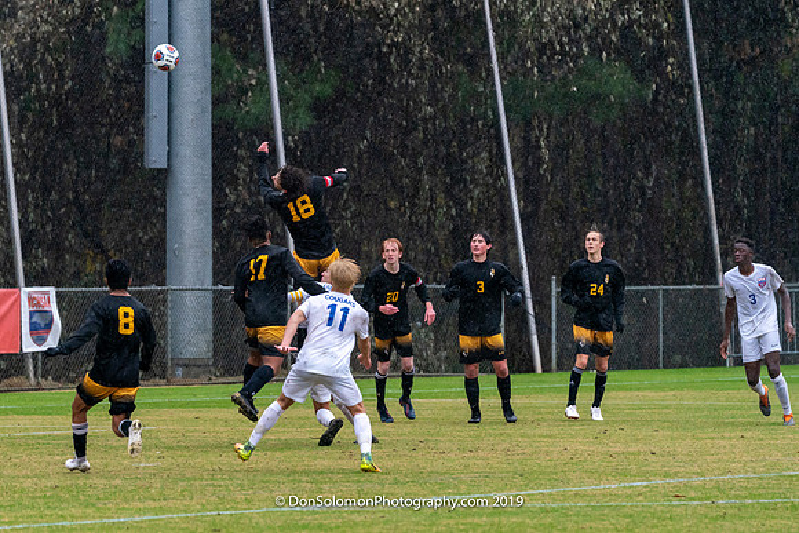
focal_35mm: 304
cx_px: 312
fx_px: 6749
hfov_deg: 6.8
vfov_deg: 4.5
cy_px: 280
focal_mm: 244
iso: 3200
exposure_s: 1/1000
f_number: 5.6
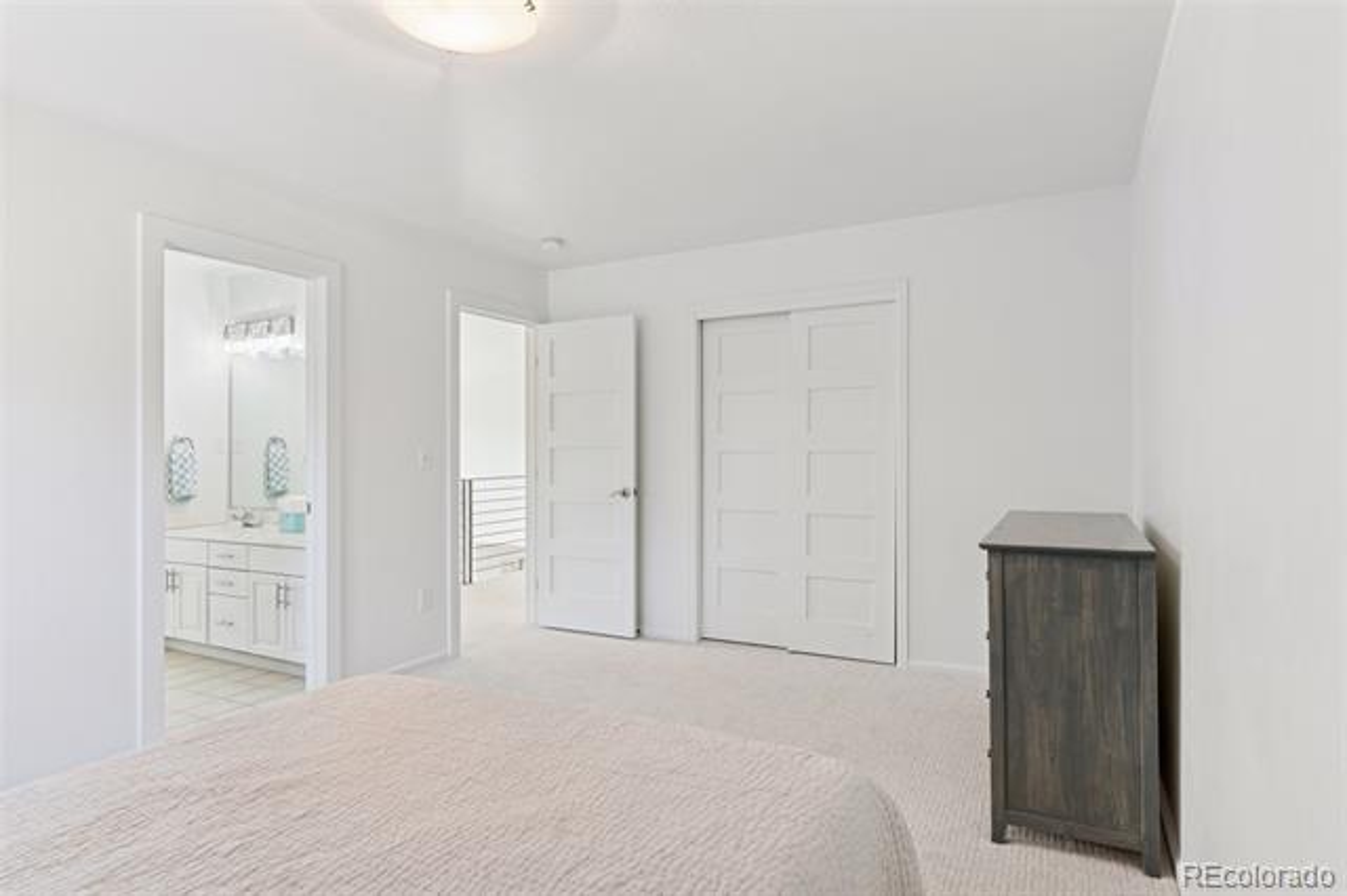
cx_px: 674
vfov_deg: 61.9
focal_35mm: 20
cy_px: 448
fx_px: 748
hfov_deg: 84.0
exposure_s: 1/20
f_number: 8
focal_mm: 20
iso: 400
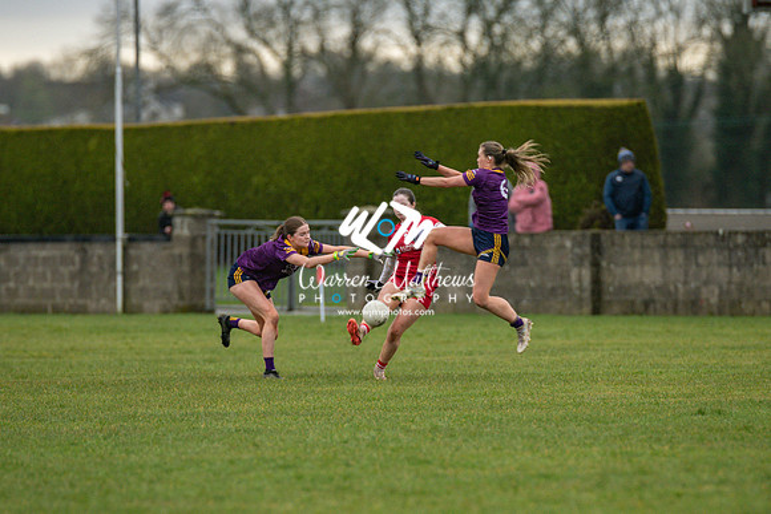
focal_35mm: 472
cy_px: 354
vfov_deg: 2.9
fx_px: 10121
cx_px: 393
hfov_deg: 4.4
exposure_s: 1/640
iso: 400
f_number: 2.8
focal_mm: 300
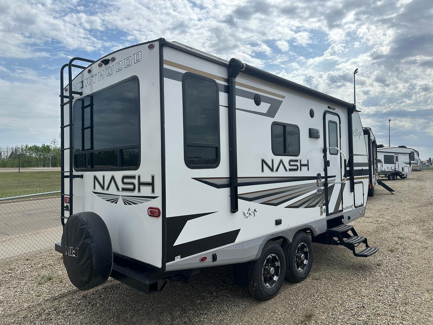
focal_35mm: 24
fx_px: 300
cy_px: 162
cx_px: 216
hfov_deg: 71.6
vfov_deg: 56.8
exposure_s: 1/7576
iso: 80
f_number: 1.78
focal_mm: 6.86
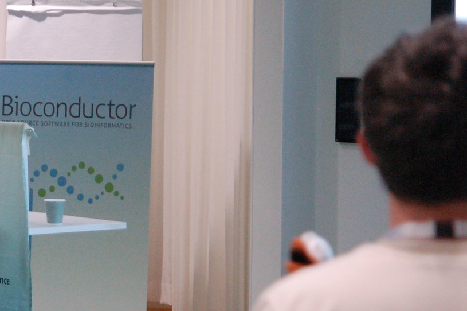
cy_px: 141
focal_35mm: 184
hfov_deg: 11.1
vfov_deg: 7.5
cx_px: 17
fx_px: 2385
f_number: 2.8
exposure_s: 1/125
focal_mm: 50
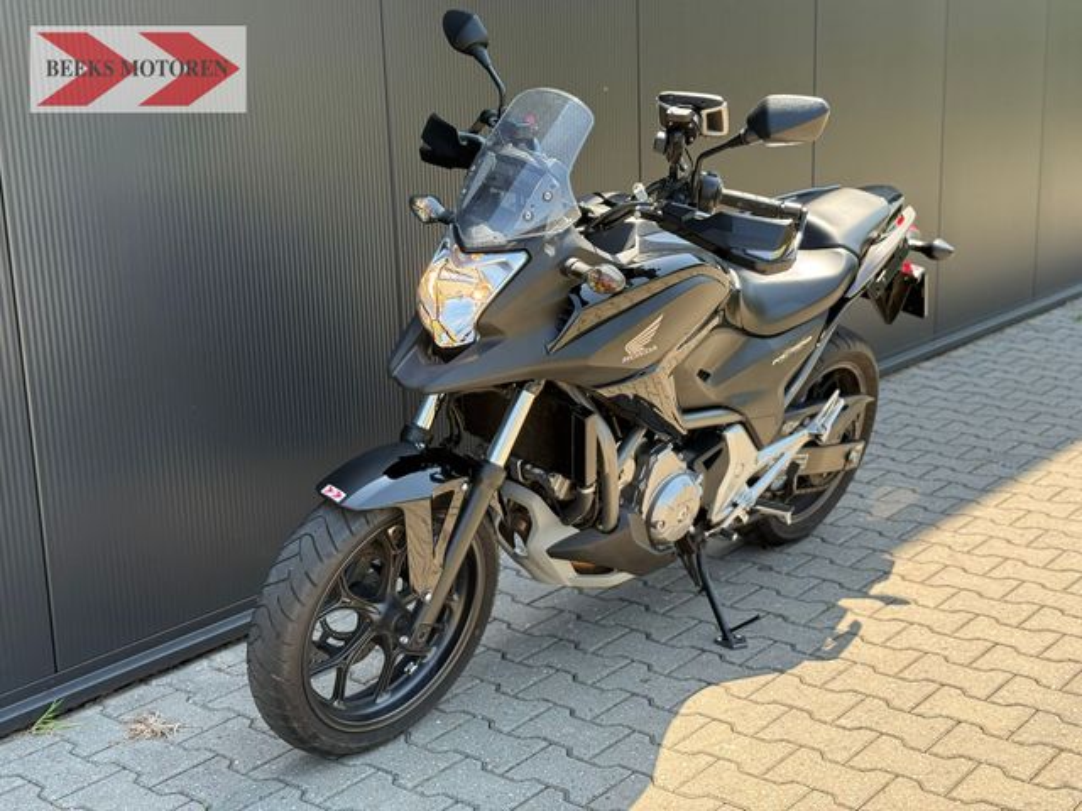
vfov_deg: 30.3
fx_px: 1500
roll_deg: +1.8
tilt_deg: -12.6
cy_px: 406
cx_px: 541
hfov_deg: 39.7
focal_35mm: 48
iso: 100
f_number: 1.78
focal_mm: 6.76
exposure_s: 1/631
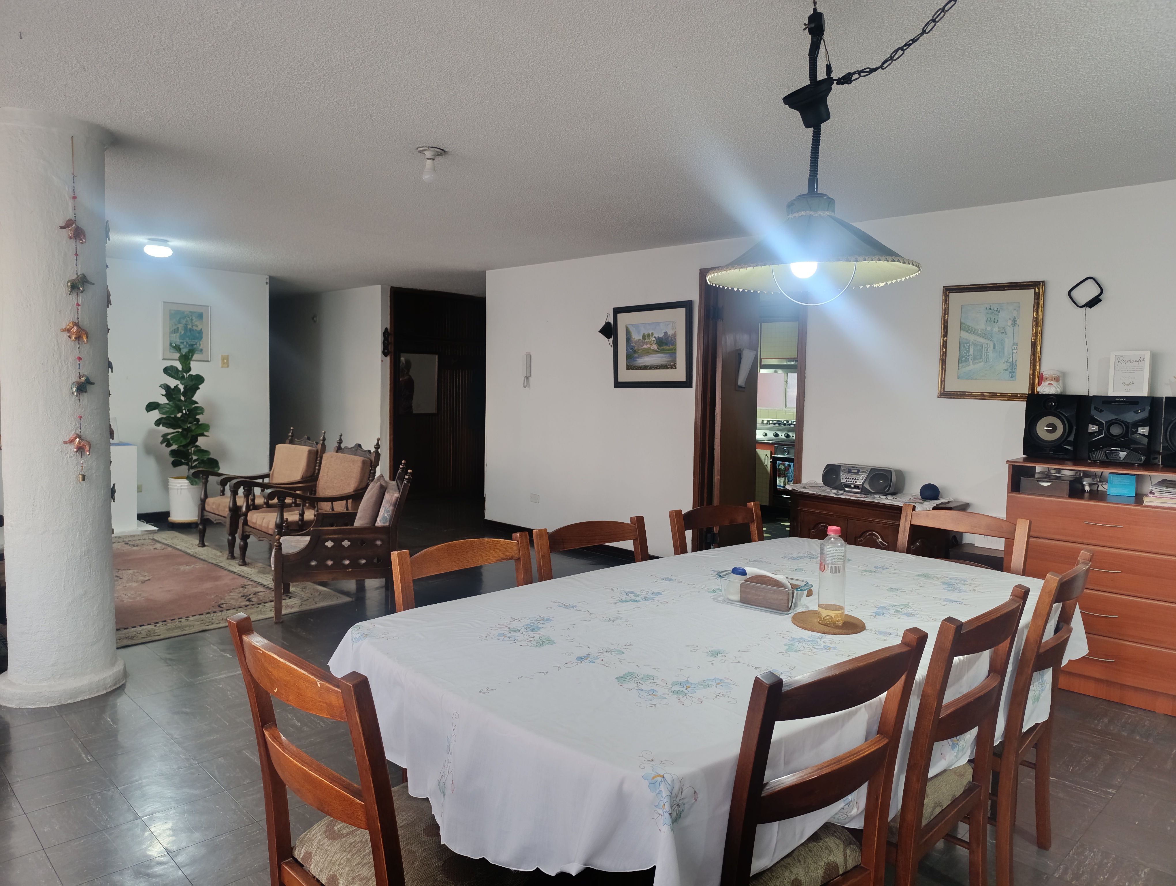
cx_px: 588
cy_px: 443
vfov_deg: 59.0
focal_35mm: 23
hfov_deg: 73.8
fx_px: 782
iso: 800
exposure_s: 1/30
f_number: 1.6
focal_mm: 6.14
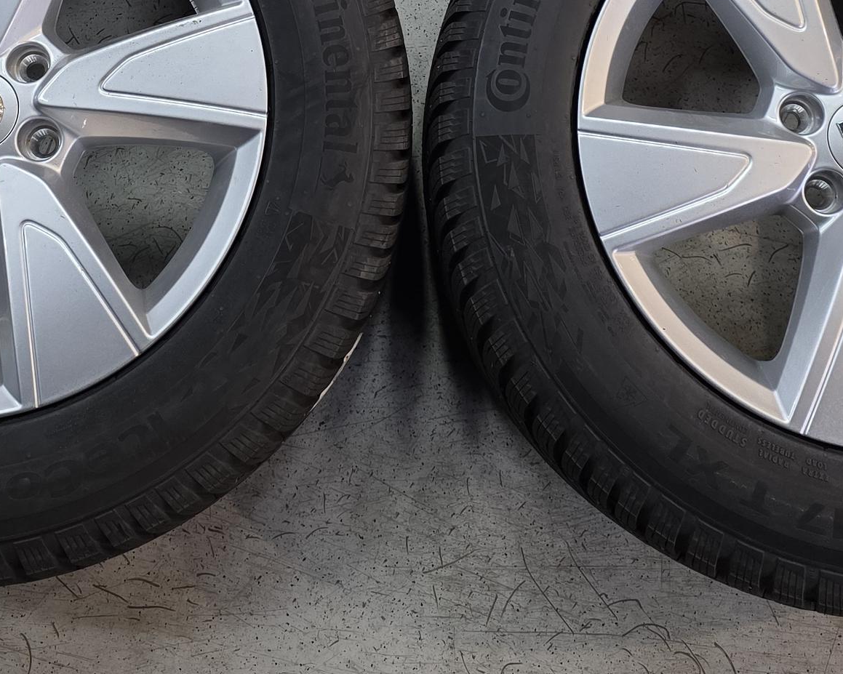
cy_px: -151
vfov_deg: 22.5
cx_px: 368
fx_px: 1547
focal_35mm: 62
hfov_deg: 30.5
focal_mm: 6.3
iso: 200
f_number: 1.7
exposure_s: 1/100
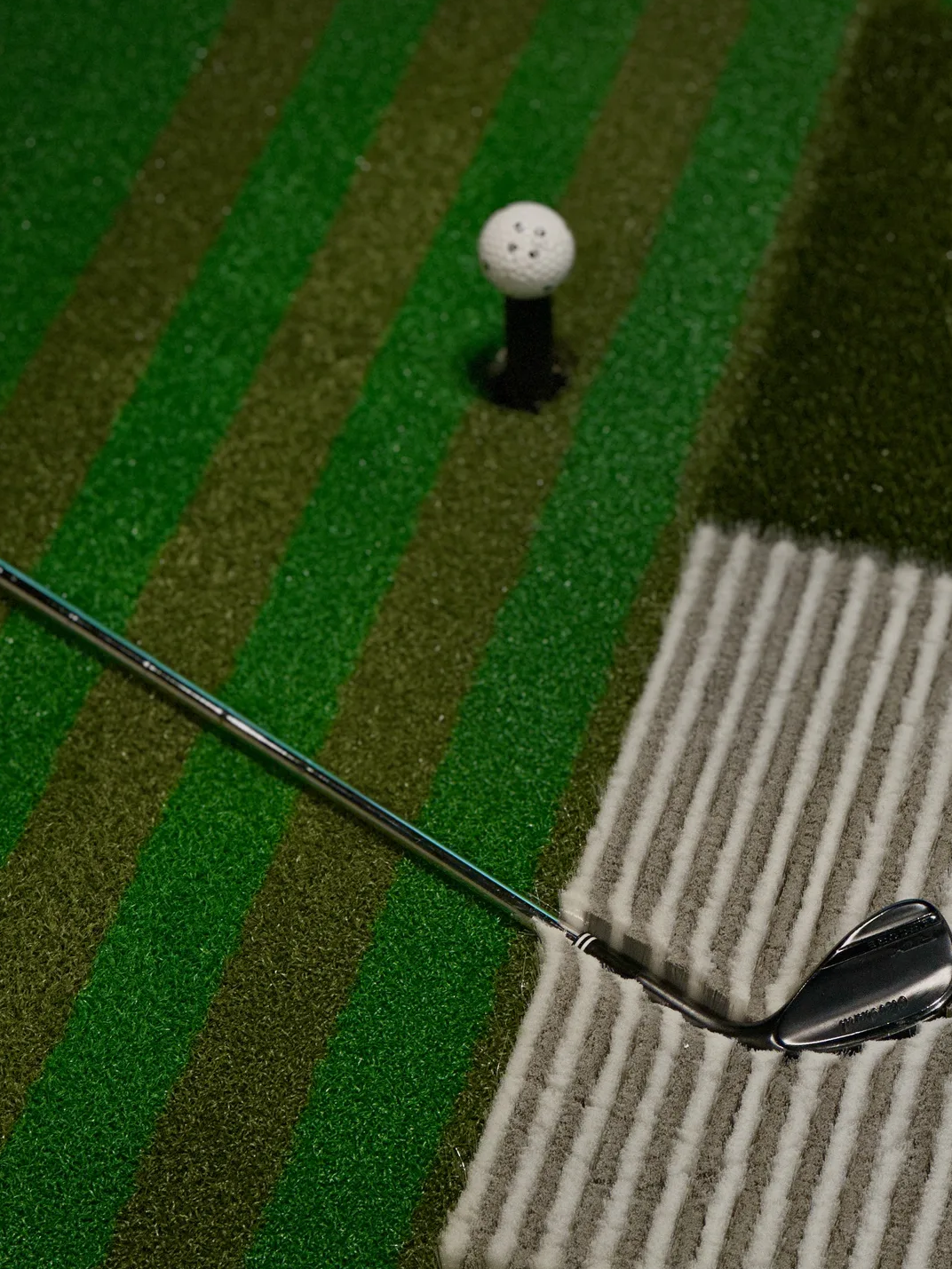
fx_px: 3556
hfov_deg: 15.2
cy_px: 596
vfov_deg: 20.2
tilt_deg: -45.4
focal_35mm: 97
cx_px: 596
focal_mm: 9
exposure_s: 1/31
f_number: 2.8
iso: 200
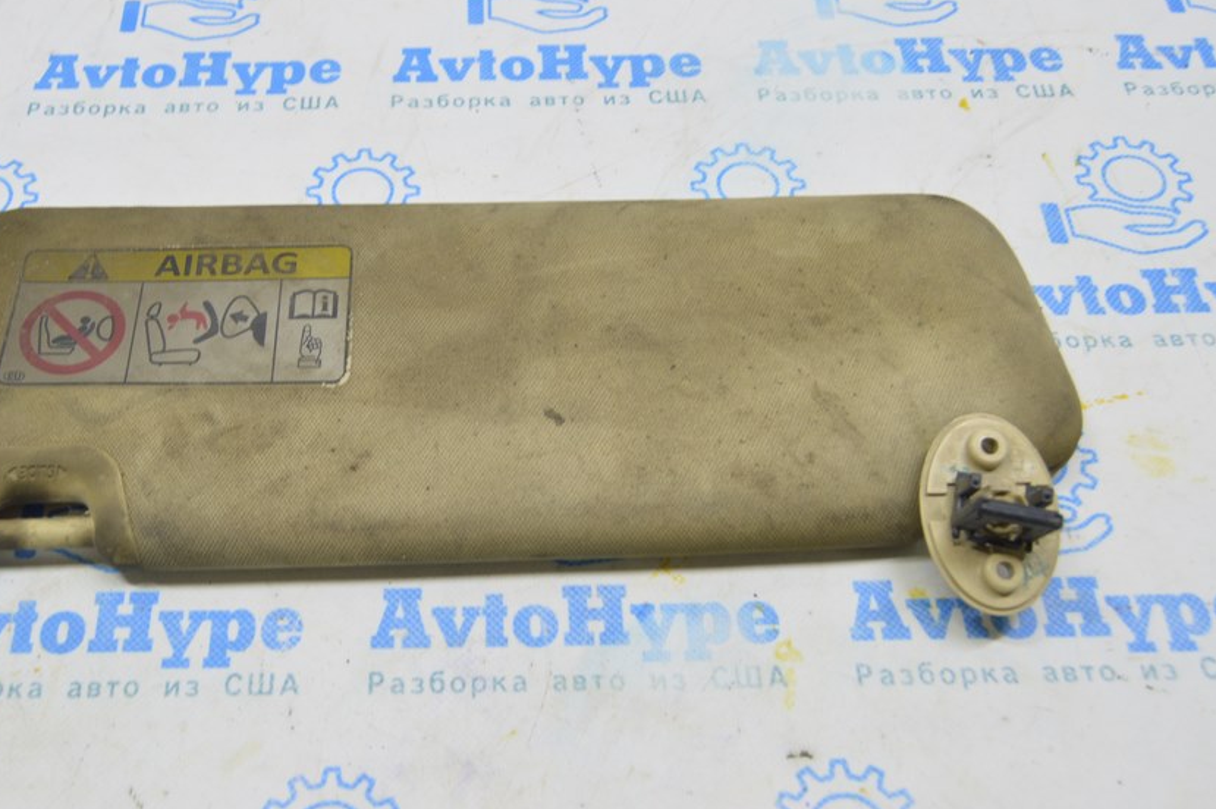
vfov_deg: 31.3
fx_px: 1438
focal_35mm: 43
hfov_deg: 45.5
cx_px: 471
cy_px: 325
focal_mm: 23
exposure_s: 1/20
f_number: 5.6
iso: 400
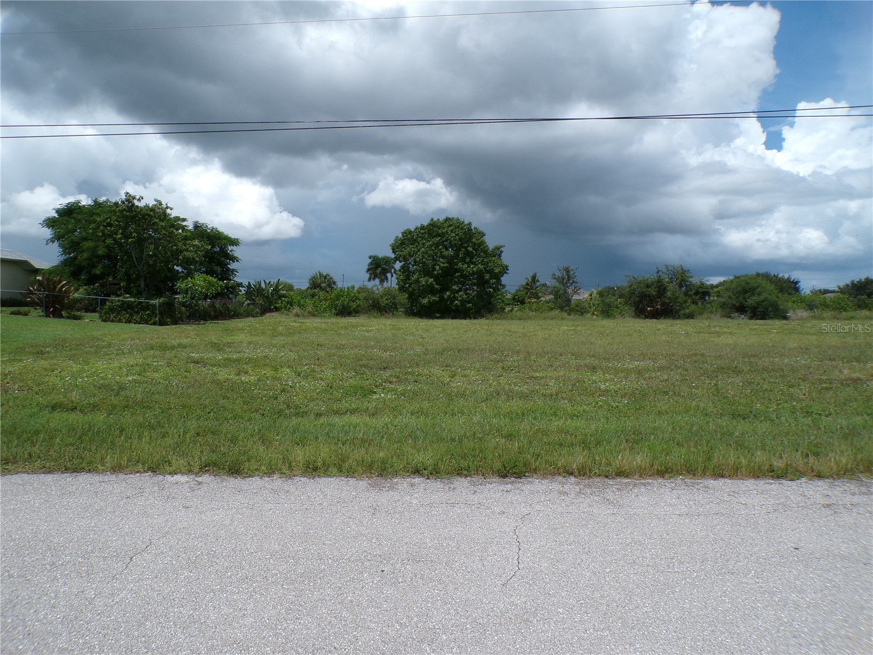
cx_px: 436
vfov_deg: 56.8
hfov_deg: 71.6
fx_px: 605
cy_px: 328
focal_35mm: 24
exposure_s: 1/800
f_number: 5.8
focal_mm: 4.3
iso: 100
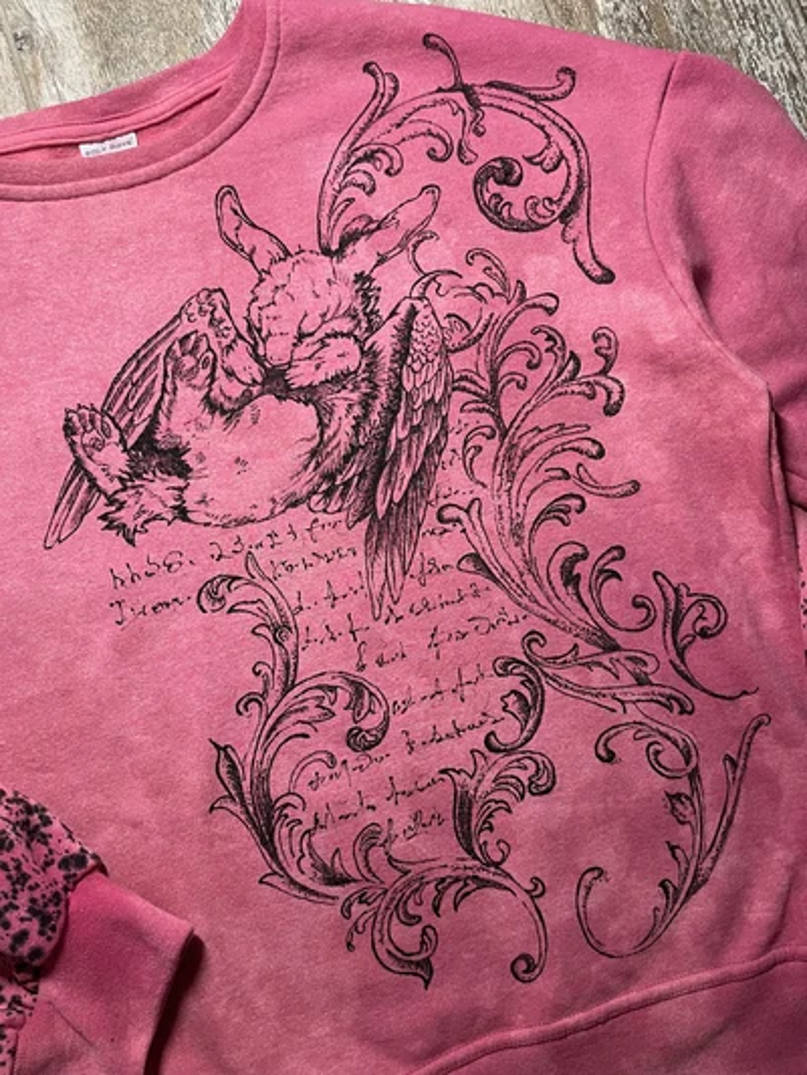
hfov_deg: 53.1
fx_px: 808
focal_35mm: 26
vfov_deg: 67.3
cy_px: 538
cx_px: 404
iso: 200
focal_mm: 4.2
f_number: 1.6
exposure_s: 1/50
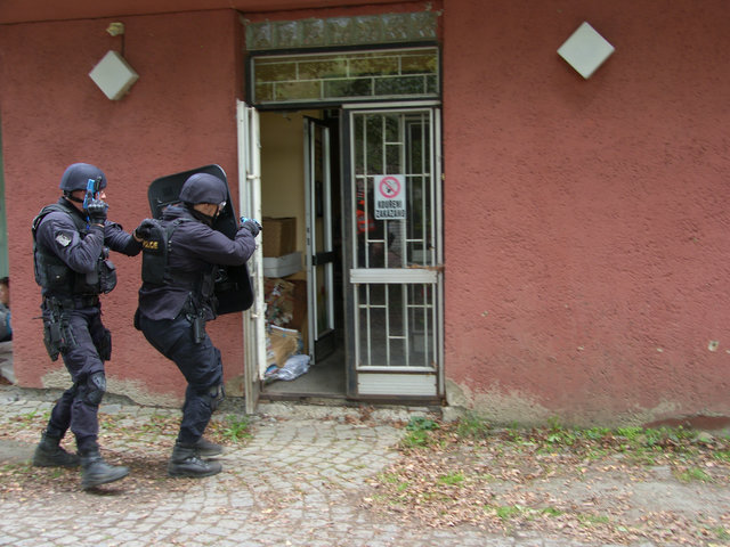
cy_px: 274
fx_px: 949
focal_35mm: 45
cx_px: 365
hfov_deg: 42.1
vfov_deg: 32.2
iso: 50
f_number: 2.8
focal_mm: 11.5
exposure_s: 1/50
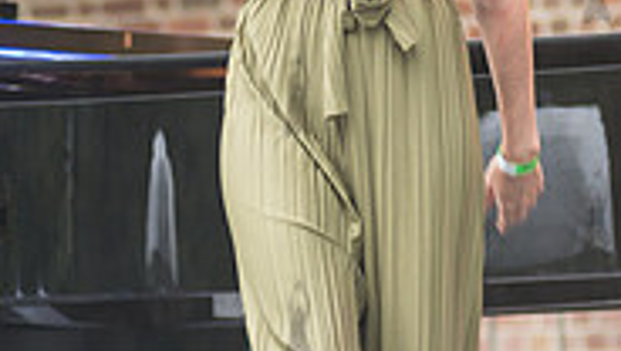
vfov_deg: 2.1
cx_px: 389
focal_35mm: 575
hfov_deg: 3.8
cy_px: -54
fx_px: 9479
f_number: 4
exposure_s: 1/125
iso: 320
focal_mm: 125
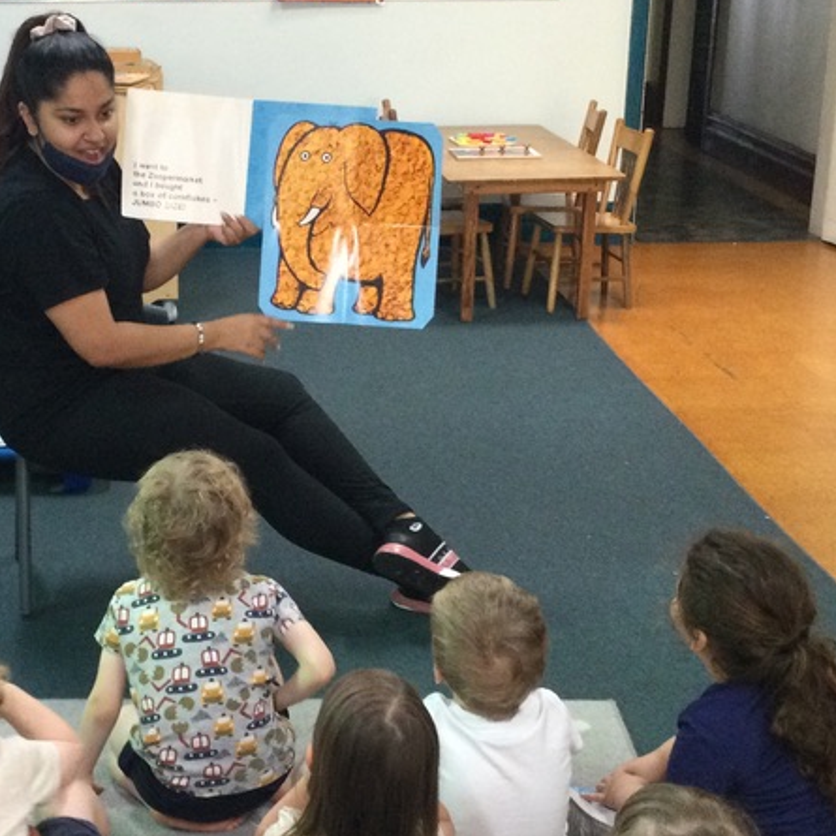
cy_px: 457
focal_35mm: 63
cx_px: 265
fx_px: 1721
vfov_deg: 27.3
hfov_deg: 27.1
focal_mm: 3.3
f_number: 2.4
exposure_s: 1/33
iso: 160
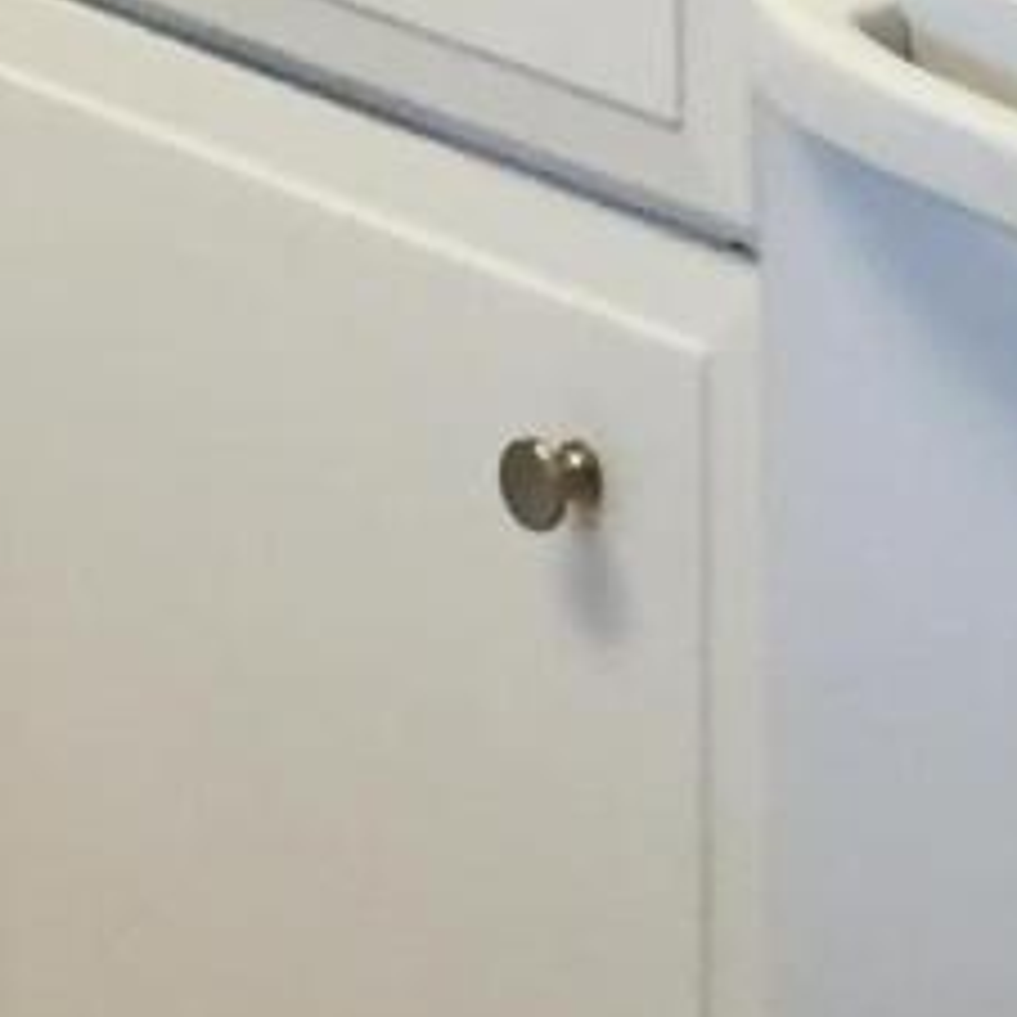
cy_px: -405
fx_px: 7545
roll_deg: -0.4
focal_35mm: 227
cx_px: 1426
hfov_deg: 7.6
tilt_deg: -12.9
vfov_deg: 7.6
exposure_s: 1/30
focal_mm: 4.15
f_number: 2.2
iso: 40
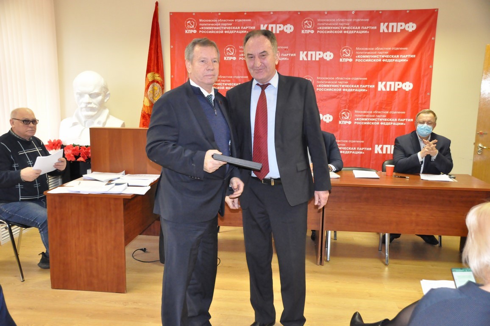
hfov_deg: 57.3
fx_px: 449
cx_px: 245
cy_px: 163
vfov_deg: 39.9
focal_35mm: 33
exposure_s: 1/60
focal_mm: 22
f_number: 5.6
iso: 3200
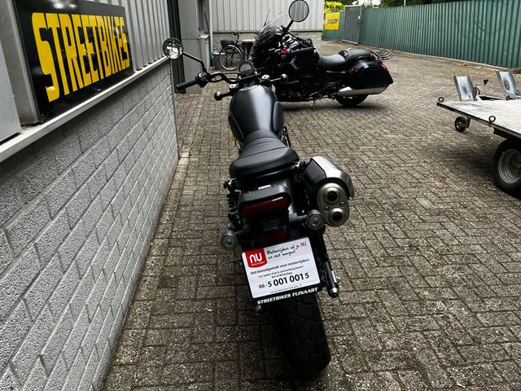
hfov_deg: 67.3
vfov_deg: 53.1
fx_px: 391
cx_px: 260
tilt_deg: -24.1
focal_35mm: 26
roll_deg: +1.5
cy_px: 196
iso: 32
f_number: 1.6
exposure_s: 1/143
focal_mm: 5.1
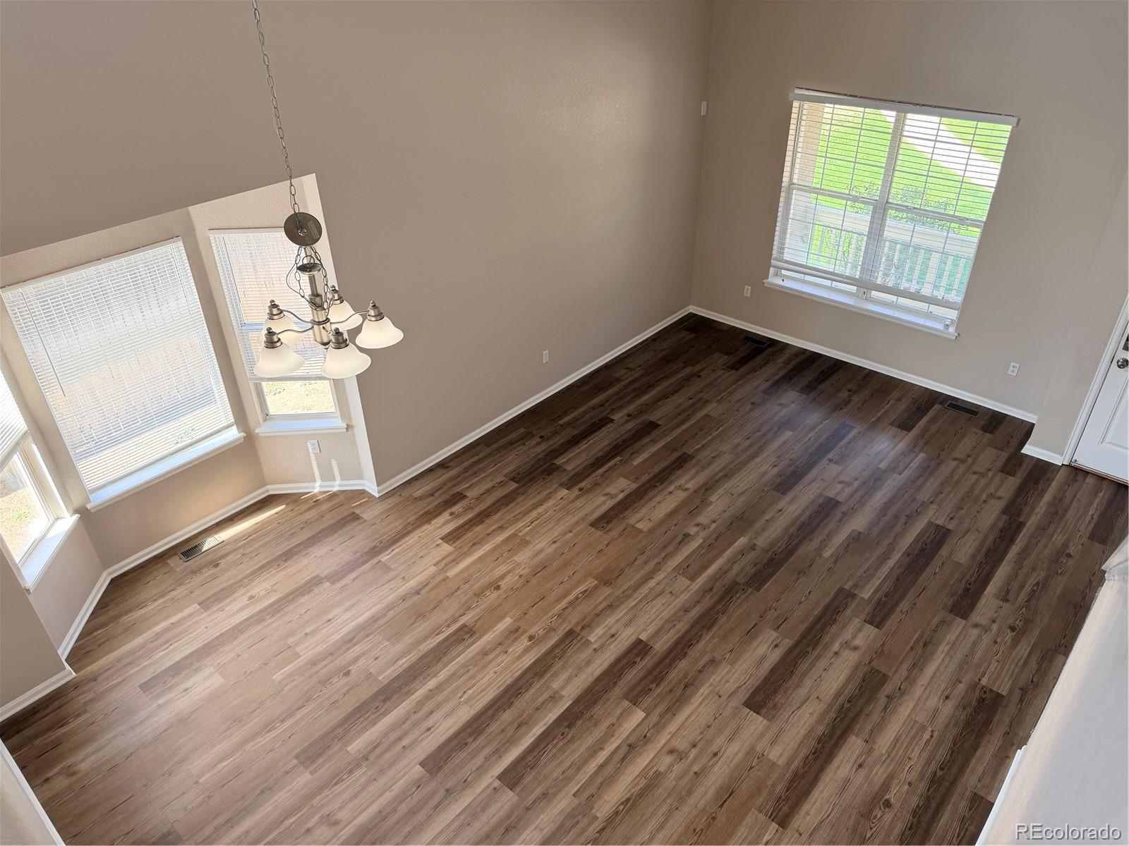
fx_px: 783
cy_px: 423
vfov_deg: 56.8
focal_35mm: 24
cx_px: 564
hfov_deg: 71.6
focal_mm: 6.76
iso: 80
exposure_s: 1/178
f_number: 1.78
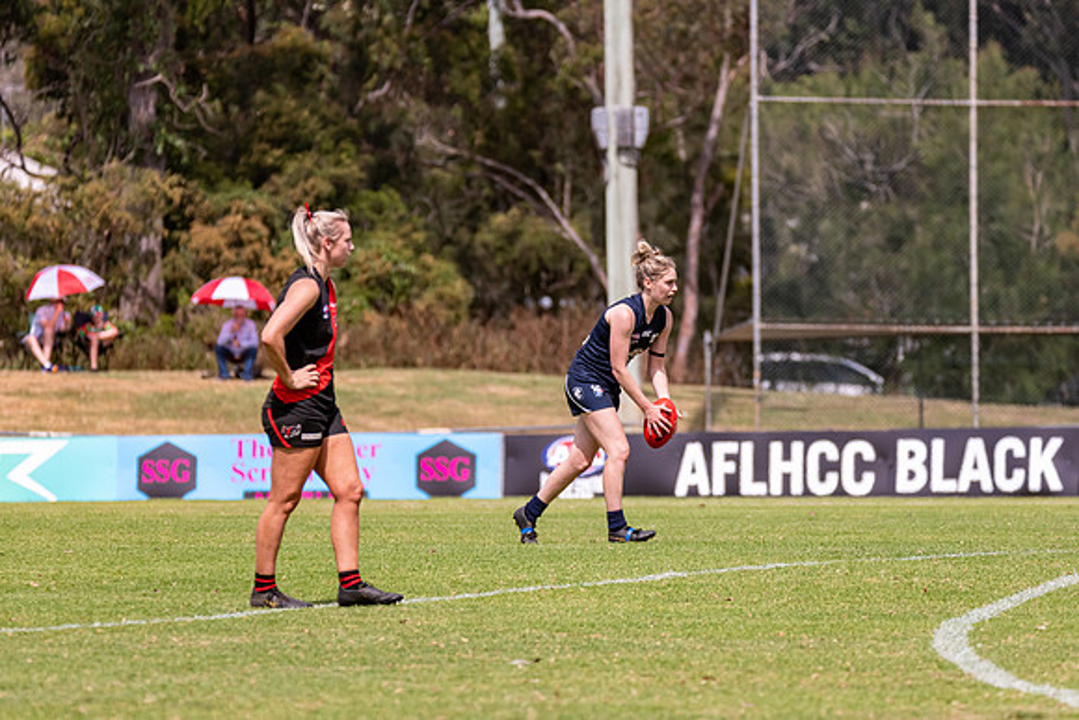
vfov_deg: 3.9
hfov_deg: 5.8
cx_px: 569
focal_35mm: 357
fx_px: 10705
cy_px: 298
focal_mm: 300
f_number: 6.3
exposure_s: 1/3200
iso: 800
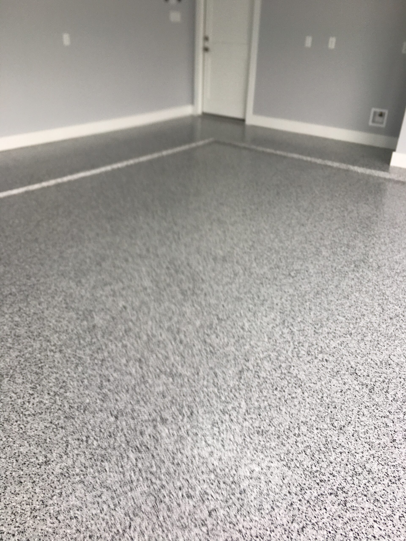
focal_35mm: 29
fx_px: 454
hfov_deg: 48.2
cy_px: 270
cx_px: 203
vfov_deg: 61.7
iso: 32
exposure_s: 1/120
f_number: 2.2
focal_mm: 4.15
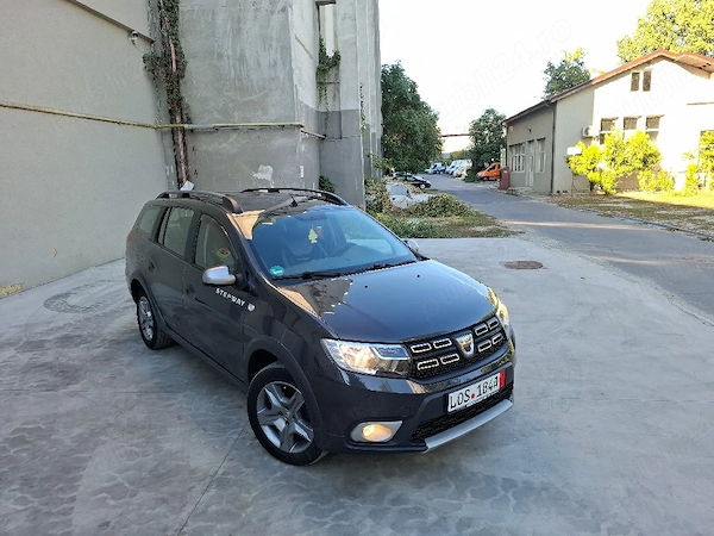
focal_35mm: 23
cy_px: 268
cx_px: 357
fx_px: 474
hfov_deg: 73.9
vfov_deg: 58.9
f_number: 1.8
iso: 50
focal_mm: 5.54
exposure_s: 1/294
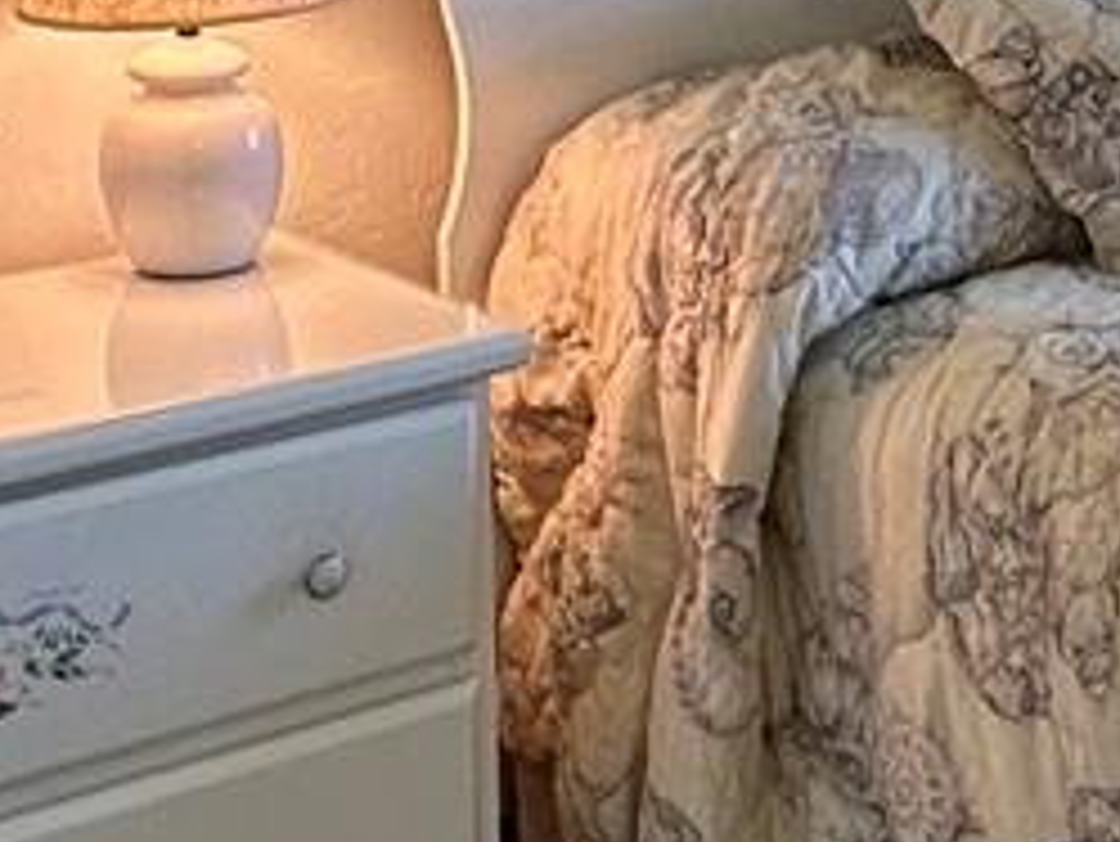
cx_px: 1210
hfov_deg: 20.8
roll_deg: +0.5
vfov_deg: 15.9
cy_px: -140
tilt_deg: -7.2
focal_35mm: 90
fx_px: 2913
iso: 125
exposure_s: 1/120
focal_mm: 2.22
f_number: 2.2
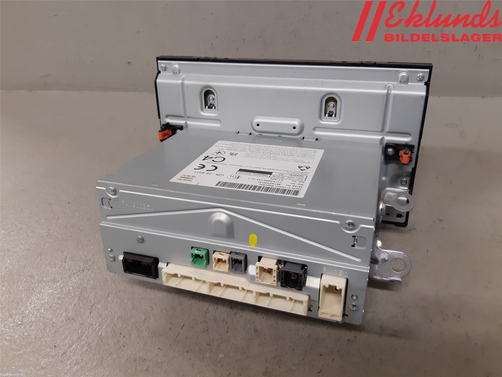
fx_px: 377
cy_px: 188
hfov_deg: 67.3
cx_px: 251
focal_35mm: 26
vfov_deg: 53.1
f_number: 1.7
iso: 100
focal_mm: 3.93
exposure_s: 1/50
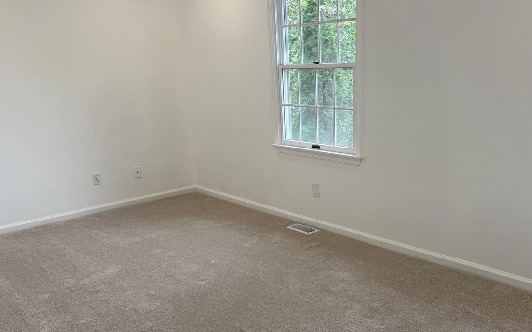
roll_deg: +2.1
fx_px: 493
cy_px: 205
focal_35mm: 34
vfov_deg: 37.1
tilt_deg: -14.2
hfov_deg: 56.4
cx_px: 313
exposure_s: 1/167
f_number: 1.78
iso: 64
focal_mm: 6.76
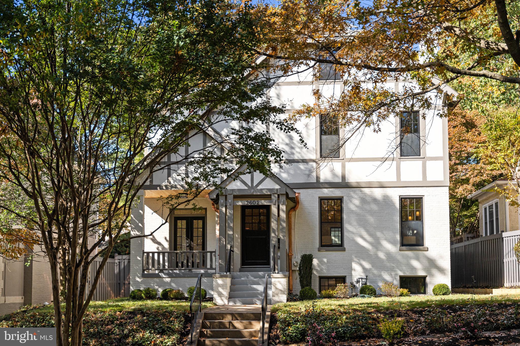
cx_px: 260
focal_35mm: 41
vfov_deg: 32.9
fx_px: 588
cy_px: 173
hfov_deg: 47.7
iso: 200
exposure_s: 1/2500
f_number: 2.8
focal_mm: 40.7
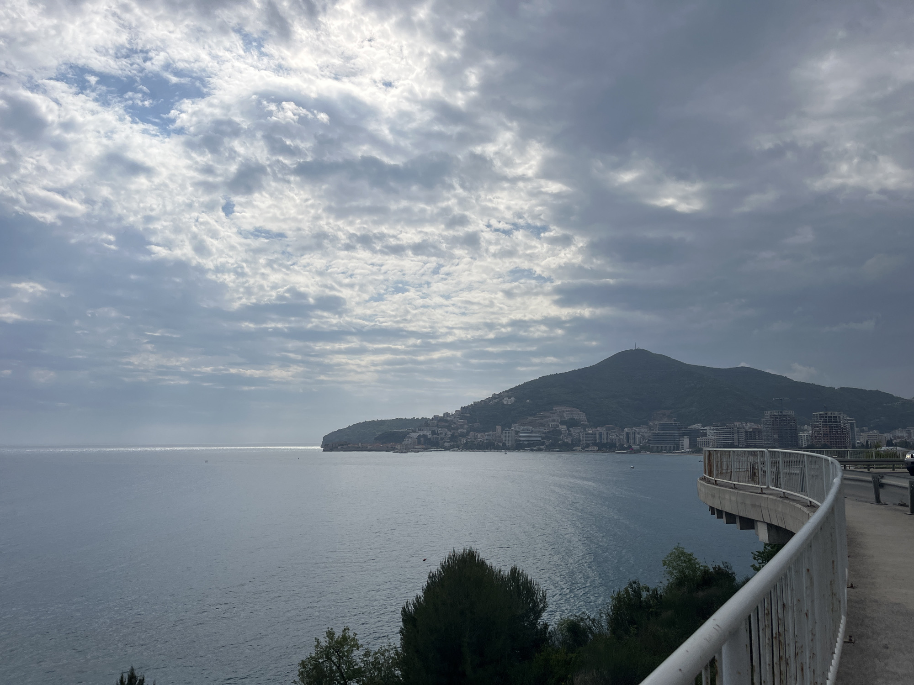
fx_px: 687
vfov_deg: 53.1
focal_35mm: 26
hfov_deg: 67.3
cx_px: 457
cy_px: 342
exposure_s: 1/13333
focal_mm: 5.1
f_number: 1.6
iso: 50
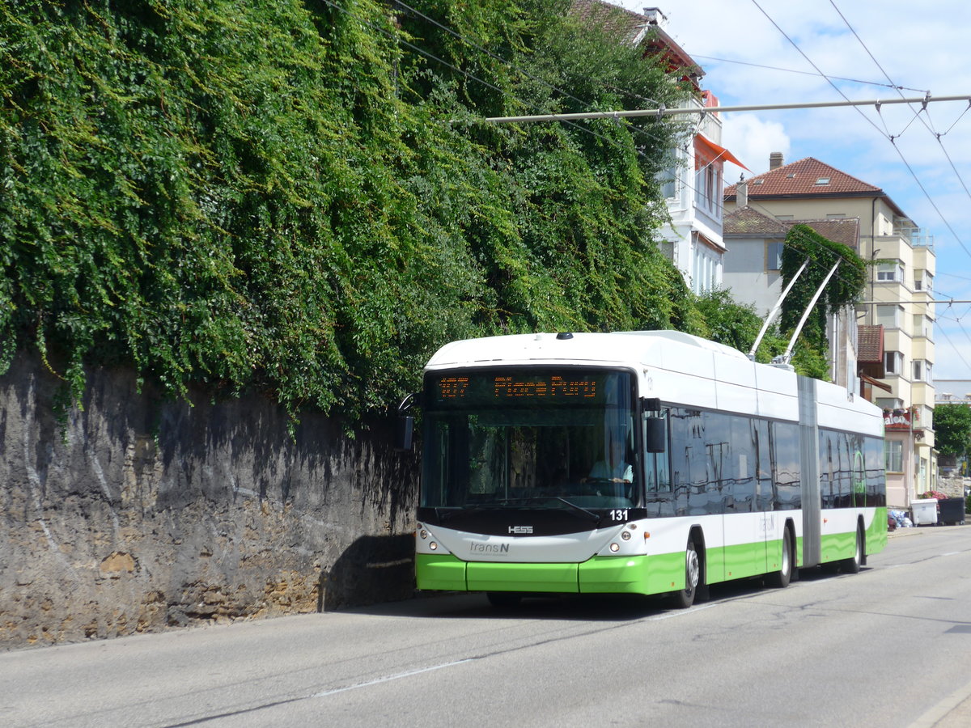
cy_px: 364
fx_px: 2244
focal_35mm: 80
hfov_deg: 24.4
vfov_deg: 18.4
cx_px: 486
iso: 80
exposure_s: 1/500
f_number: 4.4
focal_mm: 16
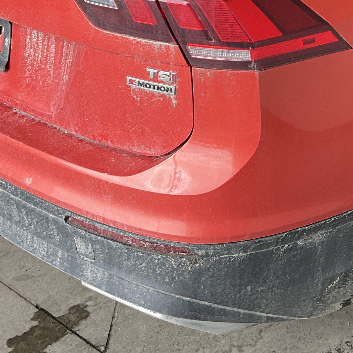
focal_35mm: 79
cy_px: 2
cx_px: 338
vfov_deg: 21.2
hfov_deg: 21.3
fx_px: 911
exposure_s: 1/122
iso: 32
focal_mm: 3
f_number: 1.8
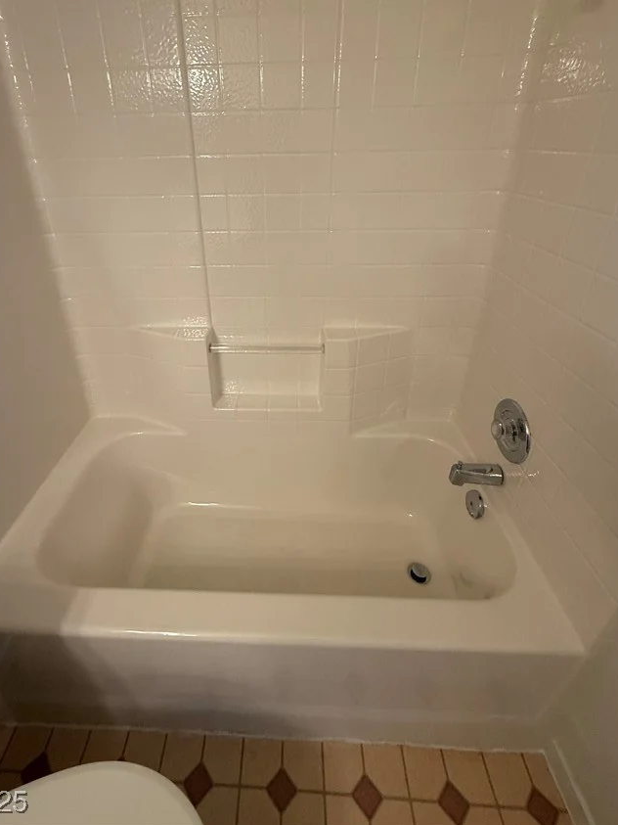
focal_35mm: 17
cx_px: 271
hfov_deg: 74.4
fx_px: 405
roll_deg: +0.5
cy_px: 329
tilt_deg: -26.3
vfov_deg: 89.8
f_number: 2.2
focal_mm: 2.22
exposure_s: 1/120
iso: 320
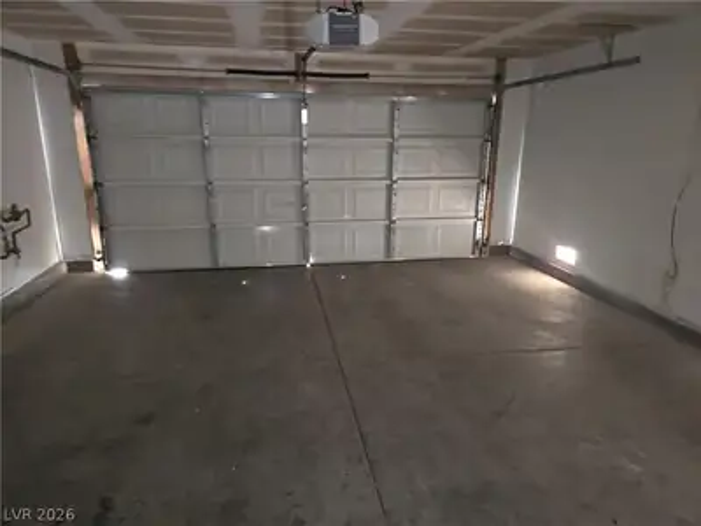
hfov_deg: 73.9
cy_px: 263
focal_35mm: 23
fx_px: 466
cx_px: 350
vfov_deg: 58.9
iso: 1000
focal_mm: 5.4
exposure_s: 1/9.99
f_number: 1.8
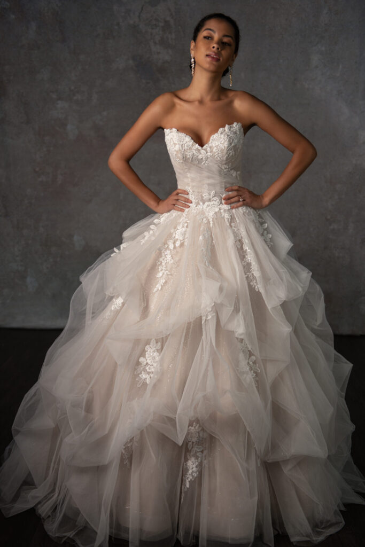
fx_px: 684
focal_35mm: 45
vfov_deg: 43.6
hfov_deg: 29.9
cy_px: 274
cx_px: 182
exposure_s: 1/800
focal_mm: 45
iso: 500
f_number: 2.8
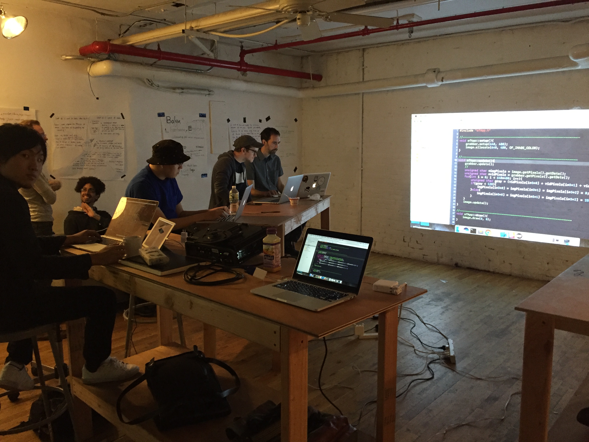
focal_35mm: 29
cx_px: 294
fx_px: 493
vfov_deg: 48.2
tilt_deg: -8.3
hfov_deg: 61.7
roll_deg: +0.3
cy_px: 221
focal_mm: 4.15
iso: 250
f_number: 2.2
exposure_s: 1/20
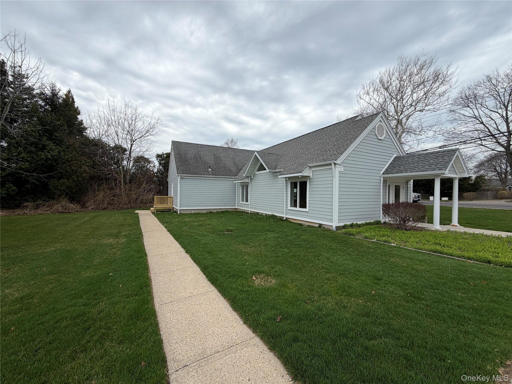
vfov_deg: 85.7
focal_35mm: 14
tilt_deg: +0.4
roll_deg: -0.9
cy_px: 192
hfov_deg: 102.1
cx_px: 256
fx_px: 207
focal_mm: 2.22
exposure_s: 1/770
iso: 32
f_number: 2.2
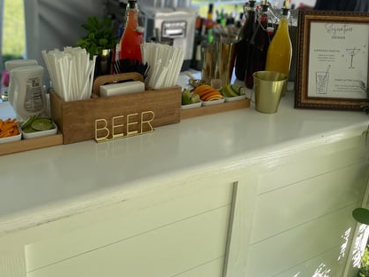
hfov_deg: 46.7
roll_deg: -3.4
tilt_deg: -21.1
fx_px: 426
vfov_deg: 35.7
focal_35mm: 40
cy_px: 101
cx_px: 169
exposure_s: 1/673
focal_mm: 4.2
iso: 50
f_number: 1.6
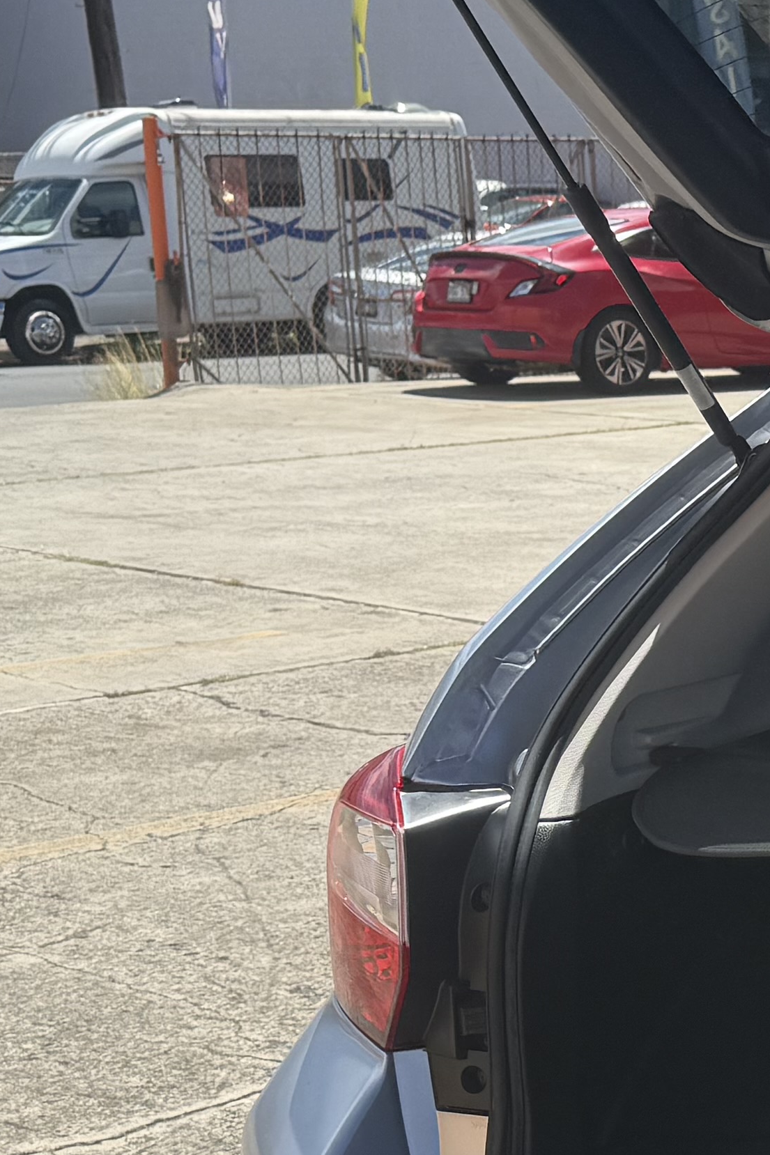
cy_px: 810
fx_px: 2760
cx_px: 1201
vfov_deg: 23.5
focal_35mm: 86
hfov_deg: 14.6
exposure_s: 1/3759
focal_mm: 6.76
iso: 80
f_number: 1.78
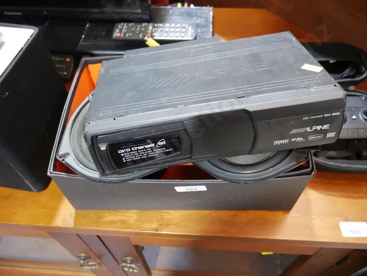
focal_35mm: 28
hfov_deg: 63.4
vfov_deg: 49.8
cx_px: 184
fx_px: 297
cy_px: 138
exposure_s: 1/60
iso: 2000
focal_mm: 14
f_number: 4.5
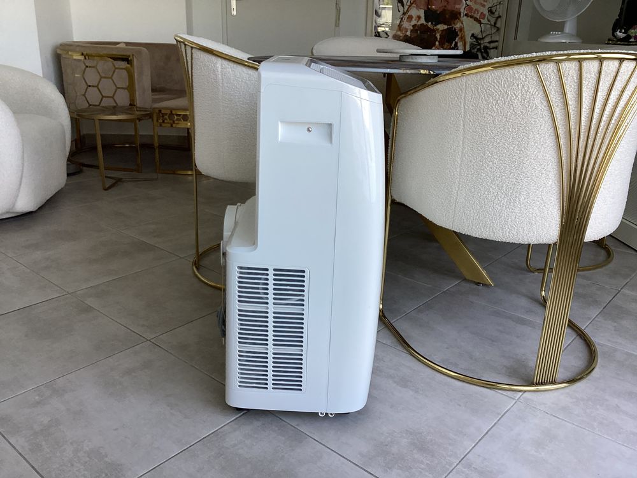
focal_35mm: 31
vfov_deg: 45.4
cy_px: 239
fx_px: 570
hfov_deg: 58.4
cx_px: 318
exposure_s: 1/120
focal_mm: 3.3
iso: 64
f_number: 2.4
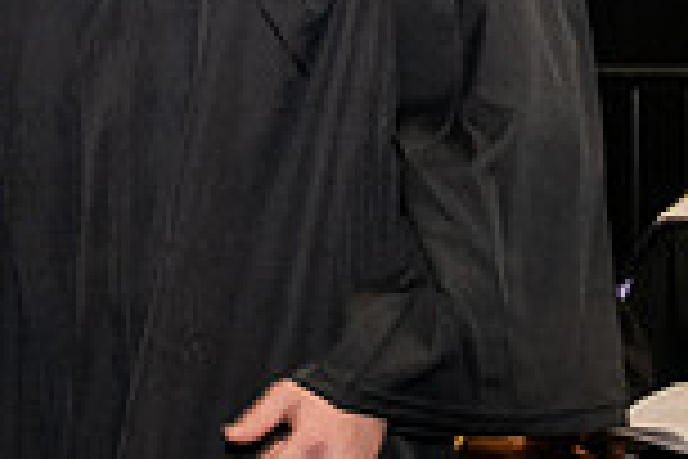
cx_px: -202
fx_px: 5064
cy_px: -169
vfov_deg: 5.2
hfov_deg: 7.7
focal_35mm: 265
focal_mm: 70
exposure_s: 1/200
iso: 2500
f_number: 5.6
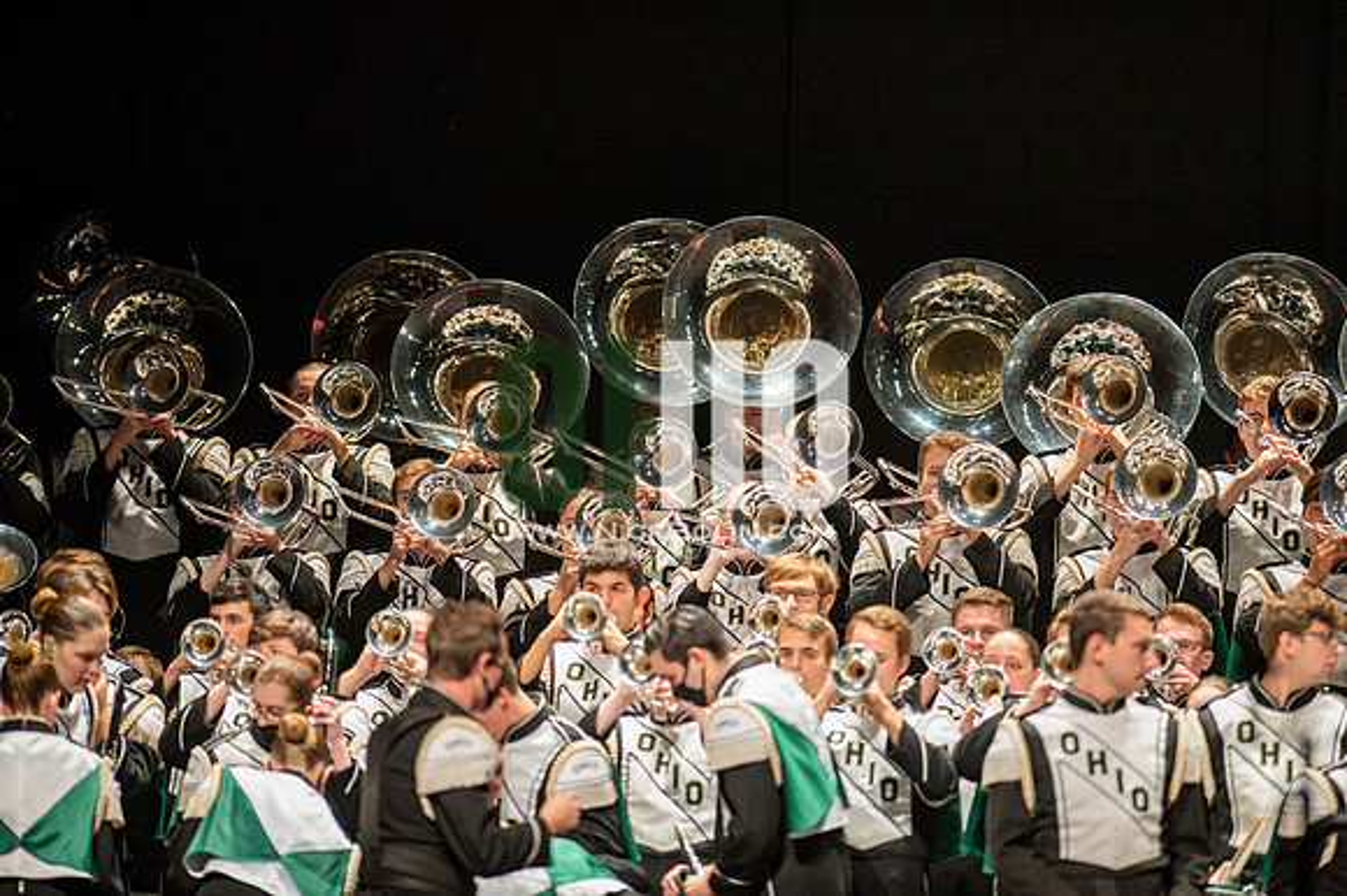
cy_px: 448
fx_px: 11218
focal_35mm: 300
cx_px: 674
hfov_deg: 6.9
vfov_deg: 4.6
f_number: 2.8
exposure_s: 1/500
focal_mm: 300
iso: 3200
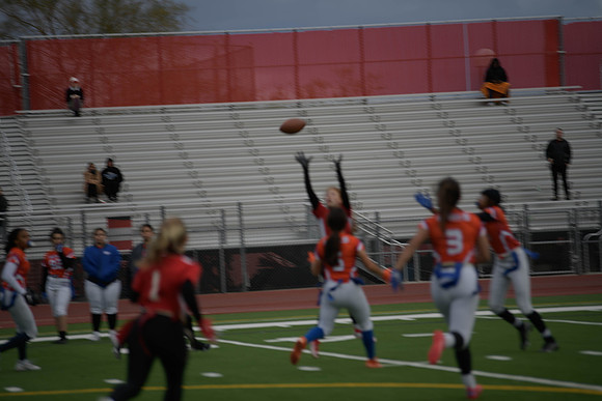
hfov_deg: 10.3
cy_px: 200
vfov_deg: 6.9
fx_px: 3345
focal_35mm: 200
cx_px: 301
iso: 64
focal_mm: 200
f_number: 2.8
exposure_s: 1/200
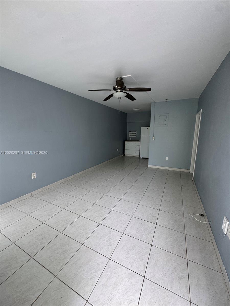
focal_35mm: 14
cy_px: 153
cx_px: 115
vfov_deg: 102.1
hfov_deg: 85.7
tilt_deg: -11.1
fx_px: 124
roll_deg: -1.2
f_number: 2.2
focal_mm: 2.22
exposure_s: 1/99
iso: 80
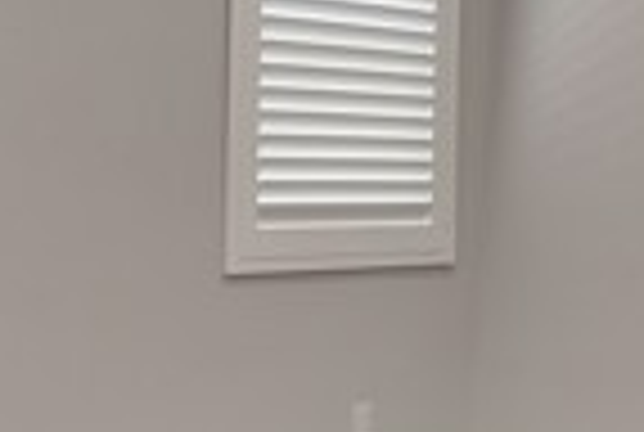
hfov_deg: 28.7
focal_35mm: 67
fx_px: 1201
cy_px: 160
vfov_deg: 20.4
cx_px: 599
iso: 400
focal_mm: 10
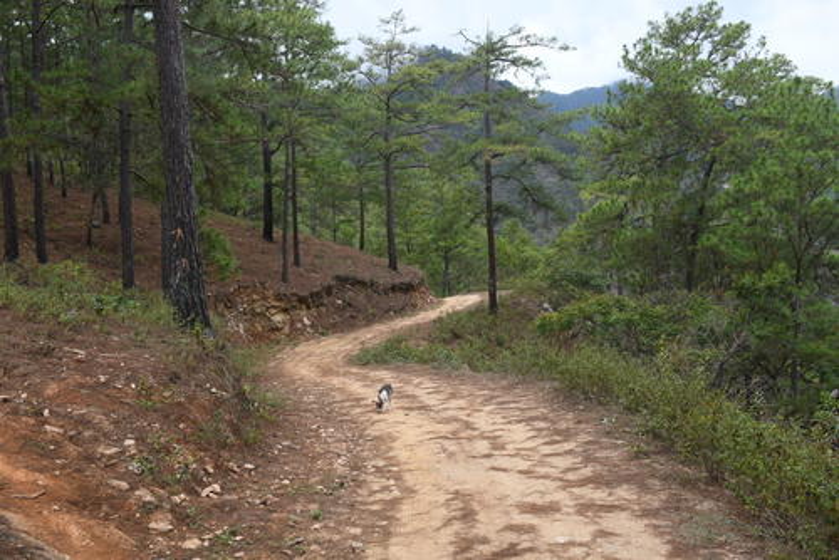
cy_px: 280
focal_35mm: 34
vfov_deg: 38.9
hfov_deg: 55.8
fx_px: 793
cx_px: 420
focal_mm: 23
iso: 250
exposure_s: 1/125
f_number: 9
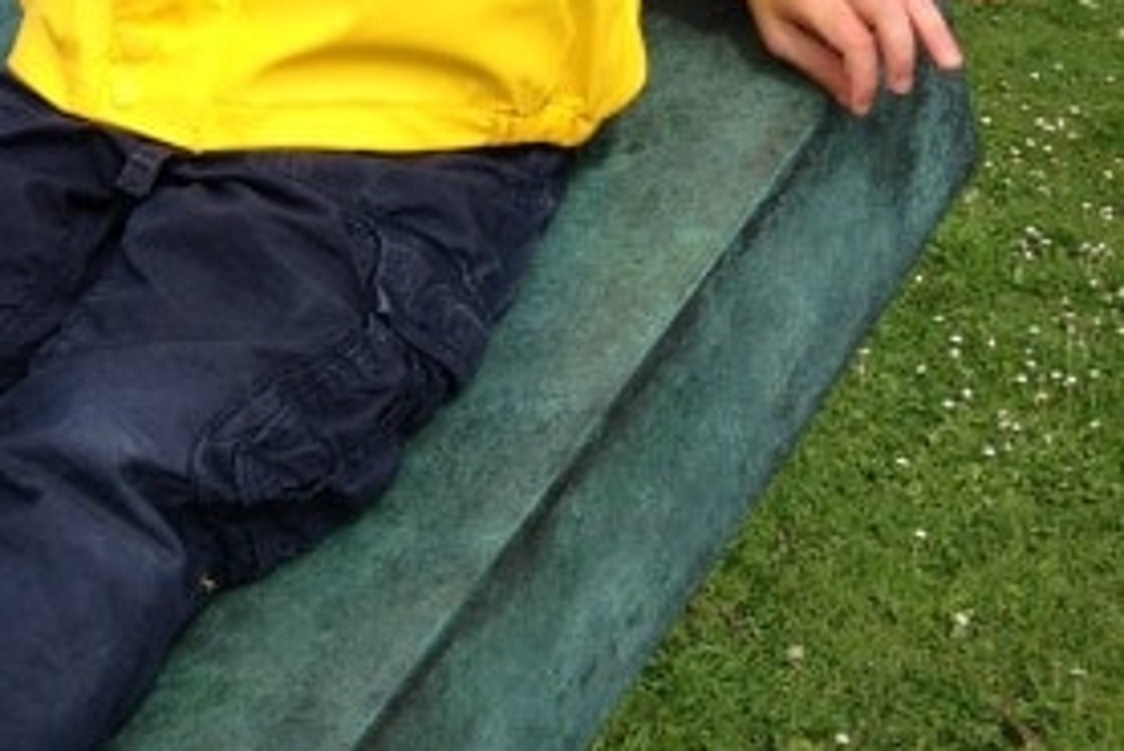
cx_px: -57
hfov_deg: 19.8
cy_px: -110
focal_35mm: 99
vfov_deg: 13.5
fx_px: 3092
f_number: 2.4
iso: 50
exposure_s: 1/1355
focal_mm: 4.12
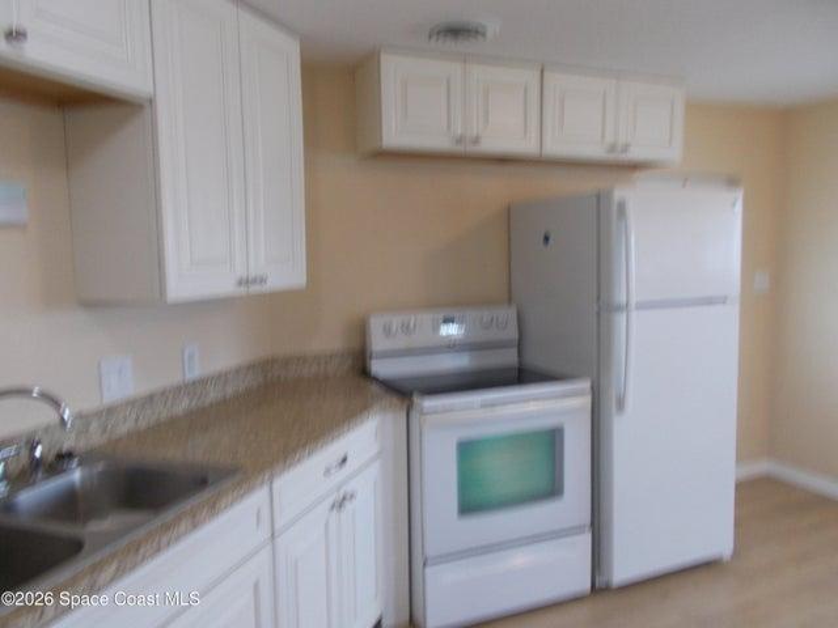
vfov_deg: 53.1
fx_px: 629
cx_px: 419
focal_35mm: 26
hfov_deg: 67.3
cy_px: 314
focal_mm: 4.6
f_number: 3.2
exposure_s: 1/25
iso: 140
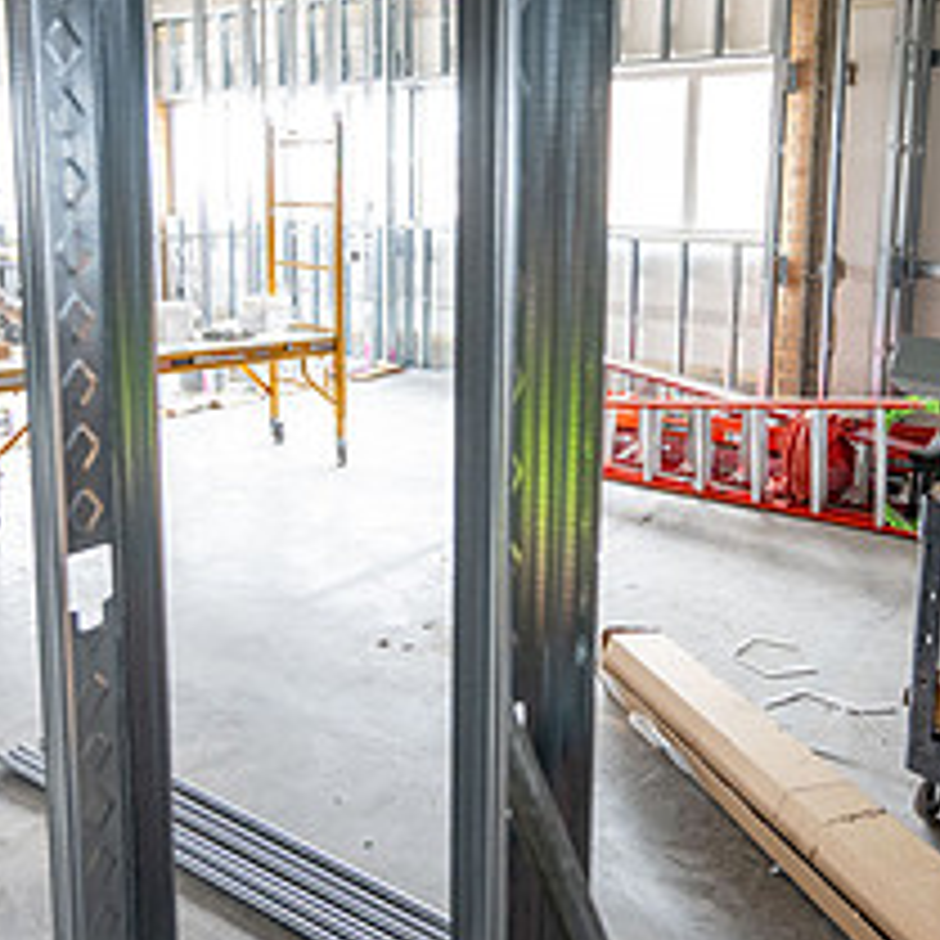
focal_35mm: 33
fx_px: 1014
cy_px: 344
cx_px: 544
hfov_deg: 49.6
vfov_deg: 49.2
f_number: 4
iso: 1000
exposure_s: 1/125
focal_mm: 14
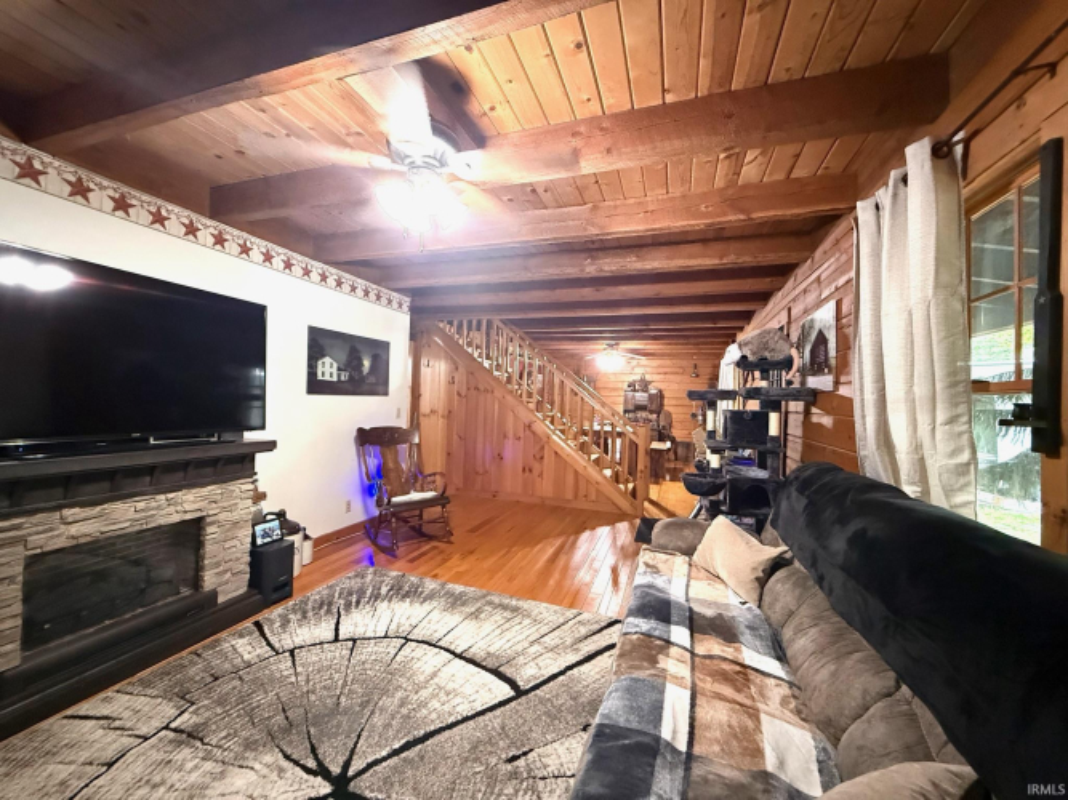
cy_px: 400
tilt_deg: +0.5
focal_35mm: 14
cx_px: 534
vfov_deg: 85.7
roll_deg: -1.7
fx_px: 432
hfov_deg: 102.1
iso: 1250
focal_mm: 2.22
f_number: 2.2
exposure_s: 1/40
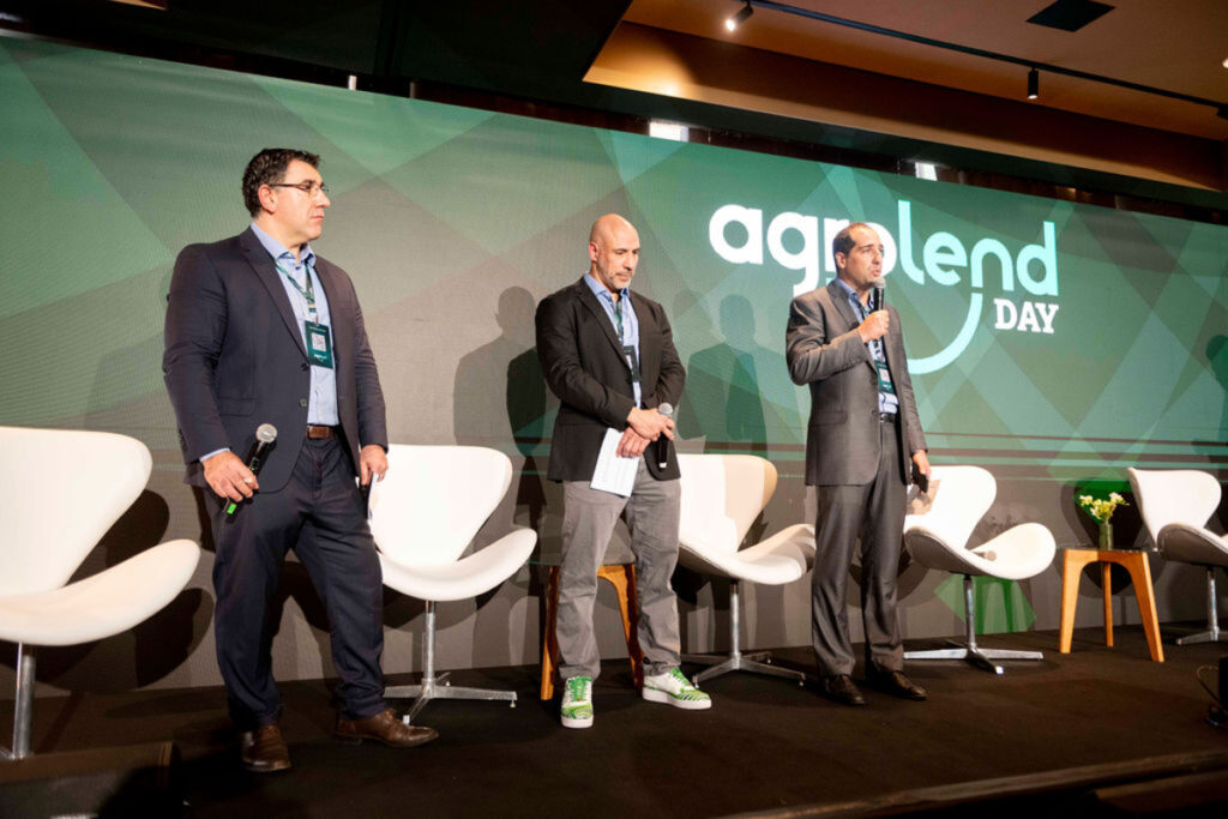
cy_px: 410
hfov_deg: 73.3
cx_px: 614
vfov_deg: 52.8
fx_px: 825
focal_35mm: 24
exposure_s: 1/100
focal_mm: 24
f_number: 3.2
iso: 2000
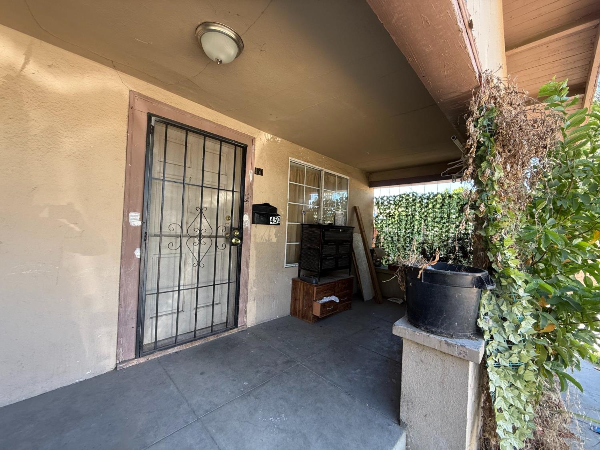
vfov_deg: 85.7
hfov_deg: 102.1
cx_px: 300
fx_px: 243
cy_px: 225
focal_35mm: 14
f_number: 2.2
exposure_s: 1/99
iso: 100
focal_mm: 2.22
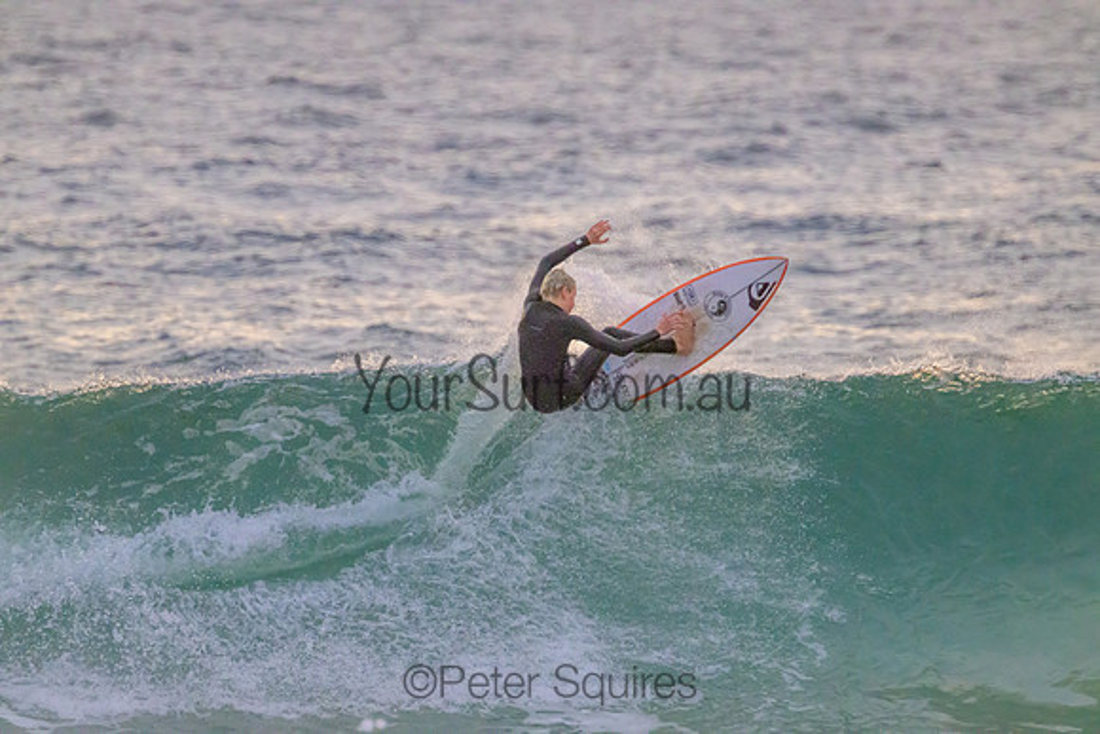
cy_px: 367
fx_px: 24449
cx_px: 550
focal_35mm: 800
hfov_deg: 2.6
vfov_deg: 1.7
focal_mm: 800
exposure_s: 1/1600
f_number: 11
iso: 14400
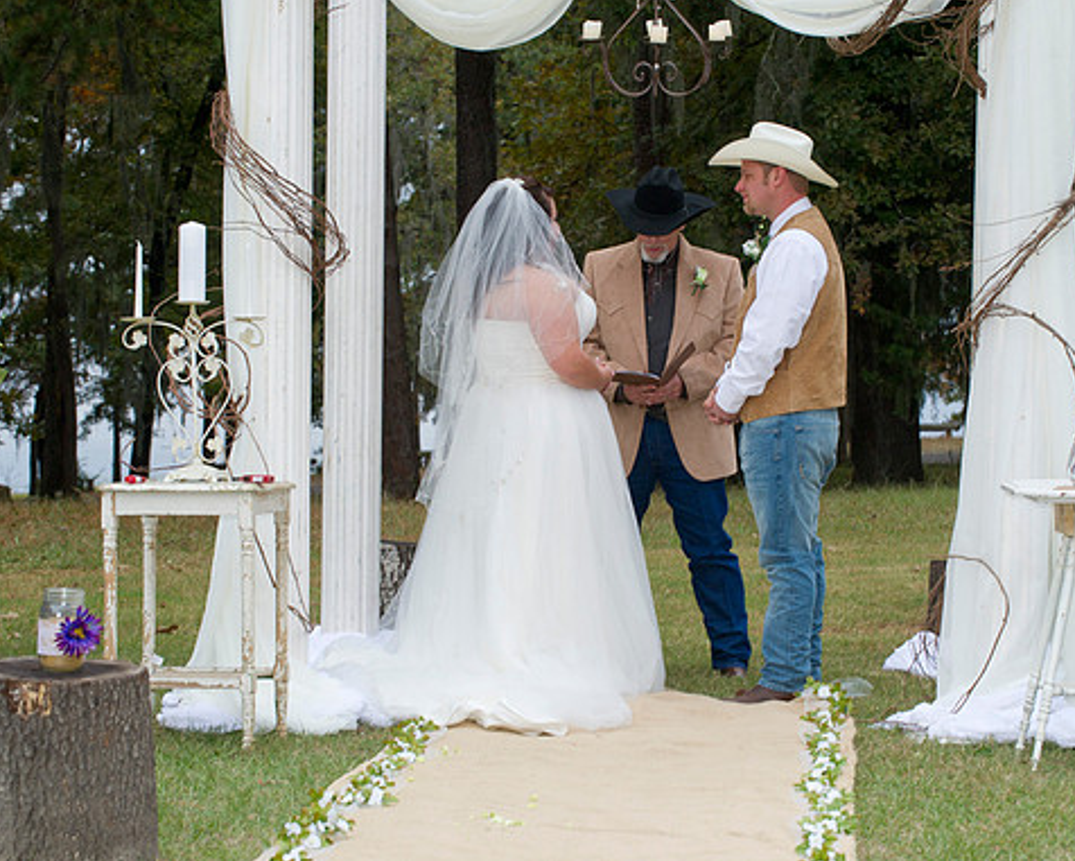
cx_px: 583
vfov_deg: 12.9
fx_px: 3819
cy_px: 427
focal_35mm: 120
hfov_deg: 16.0
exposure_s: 1/125
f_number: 7.1
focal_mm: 105
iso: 800
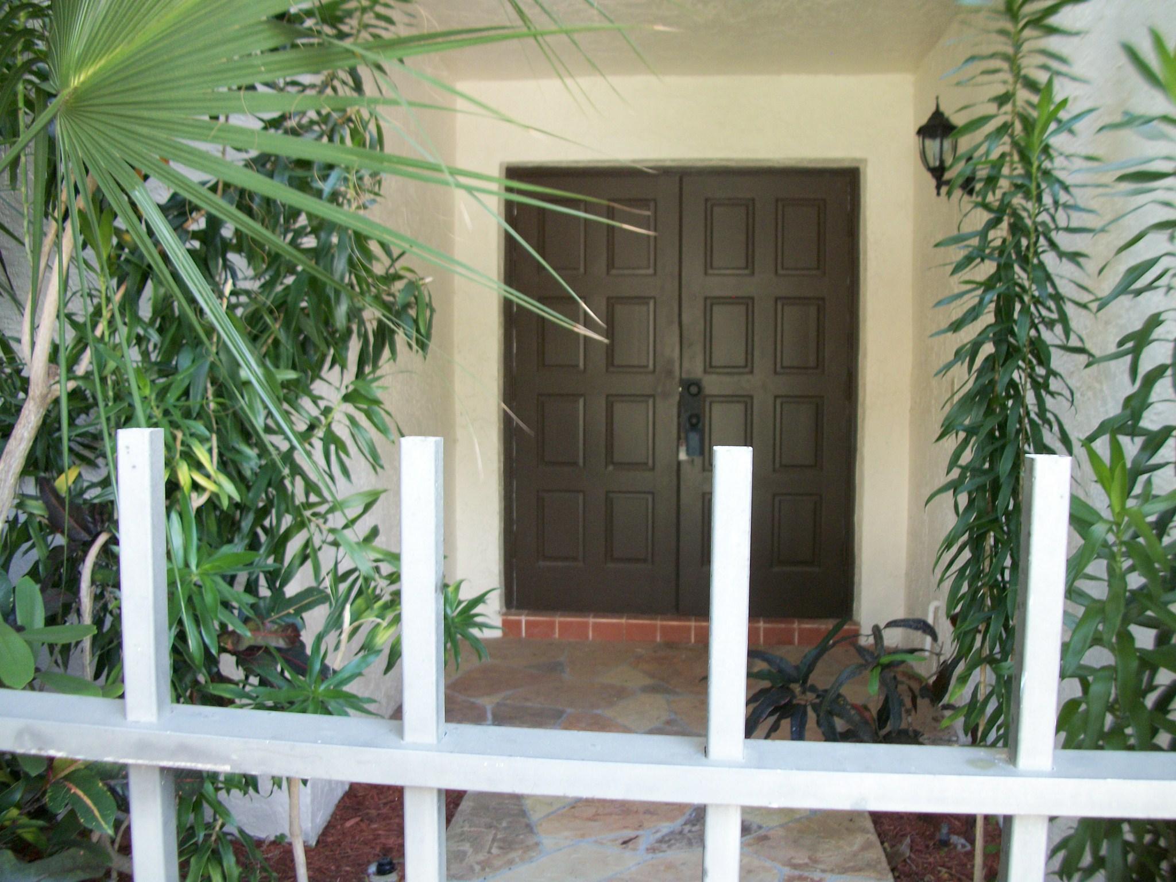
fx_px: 1087
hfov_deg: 56.8
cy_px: 441
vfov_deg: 44.2
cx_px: 588
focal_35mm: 32
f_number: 2.9
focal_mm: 5.7
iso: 118
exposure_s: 1/30
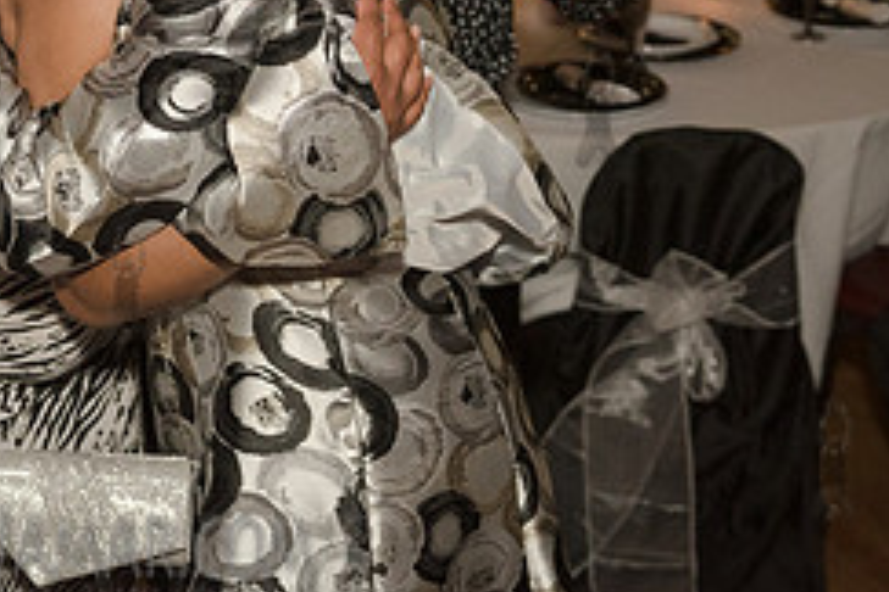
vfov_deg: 17.7
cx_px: 124
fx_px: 1827
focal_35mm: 74
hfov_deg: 26.6
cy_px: -75
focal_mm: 31
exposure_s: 1/250
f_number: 3.5
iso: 2000
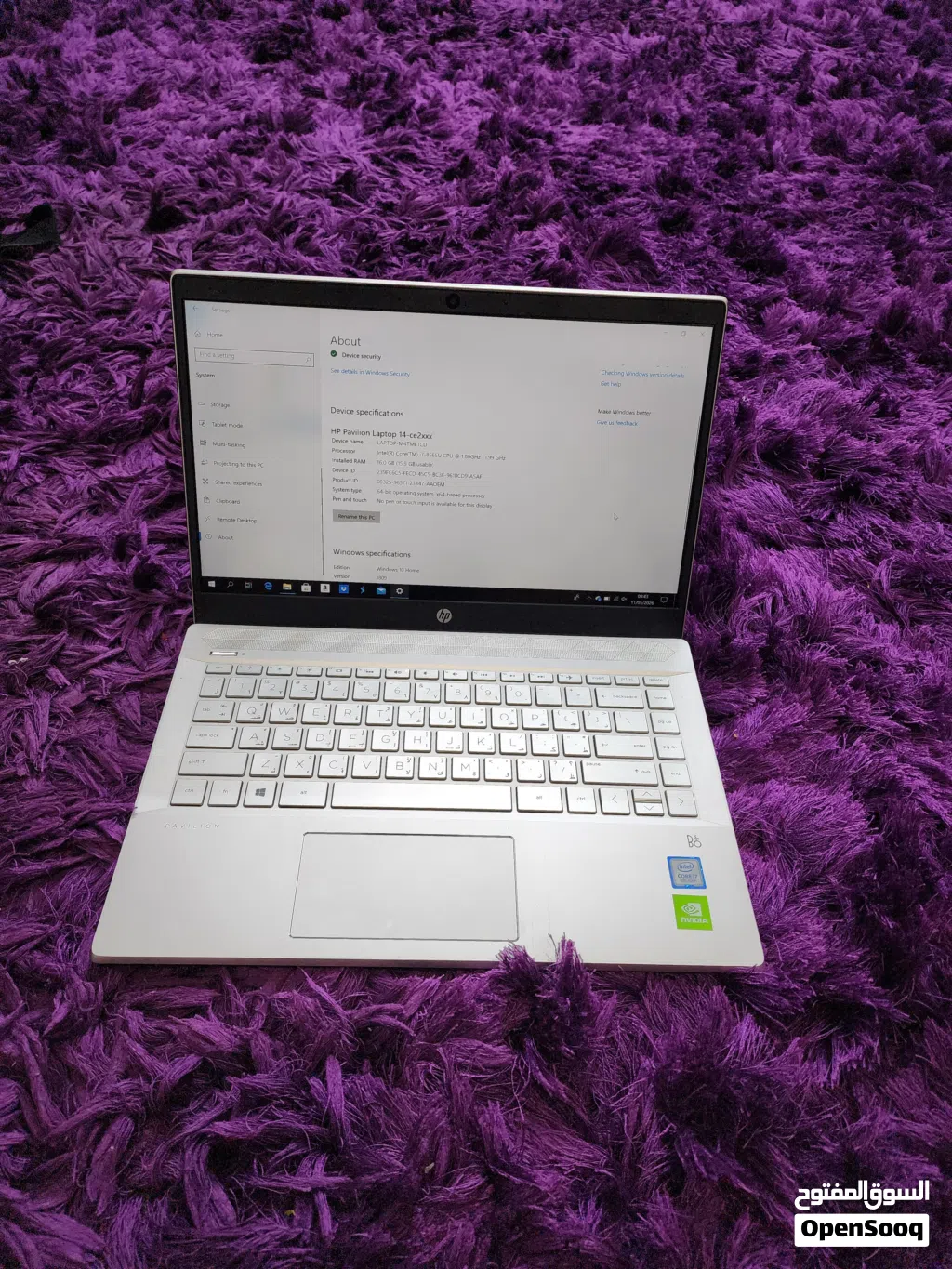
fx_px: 843
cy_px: 634
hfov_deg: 58.9
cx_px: 476
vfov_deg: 73.9
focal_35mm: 23
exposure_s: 1/120
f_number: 1.8
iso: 640
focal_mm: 6.4
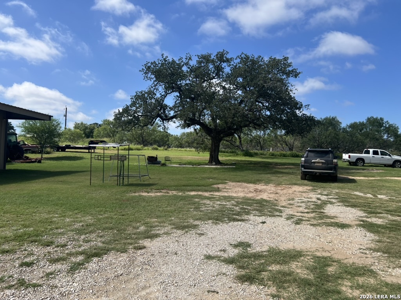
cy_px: 150
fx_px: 301
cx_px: 200
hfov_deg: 67.3
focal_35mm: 26
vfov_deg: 53.1
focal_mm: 5.7
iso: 50
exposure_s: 1/3571
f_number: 1.5
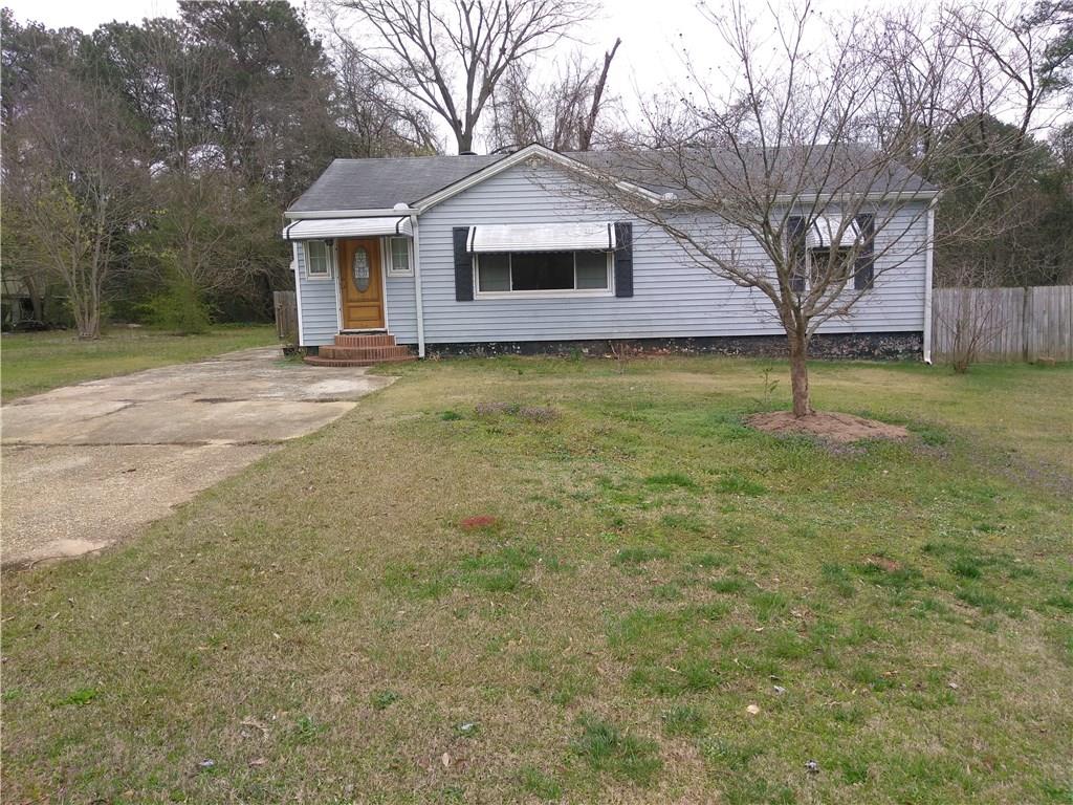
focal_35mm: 20
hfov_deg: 81.7
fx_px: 620
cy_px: 402
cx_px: 536
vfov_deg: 66.0
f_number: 2.2
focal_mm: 3.46
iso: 100
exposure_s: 1/242
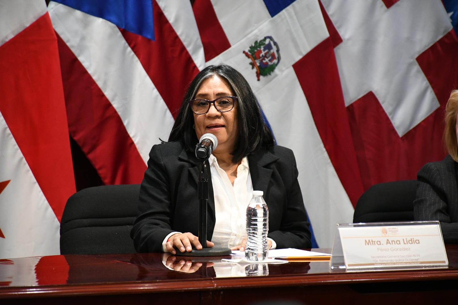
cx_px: 229
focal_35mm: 210
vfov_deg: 6.5
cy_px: 152
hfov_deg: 9.8
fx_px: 2671
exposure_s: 1/100
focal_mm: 140
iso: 4000
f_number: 5.6
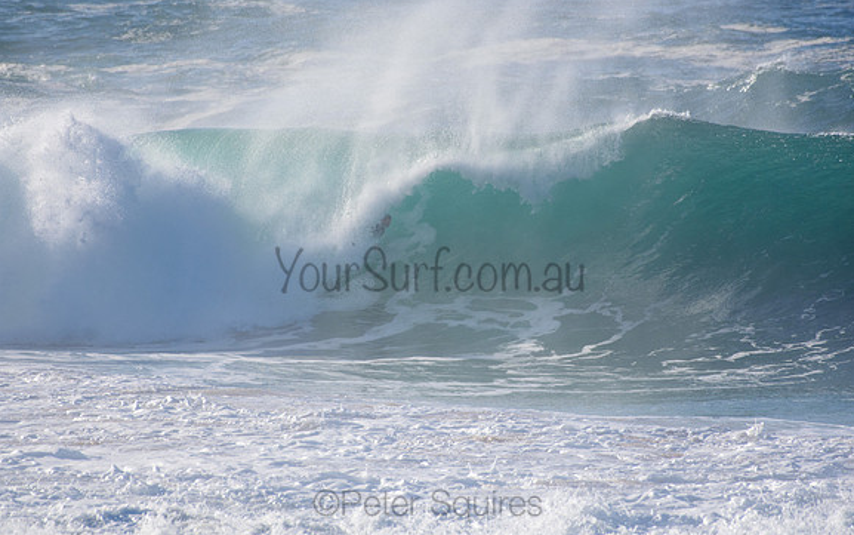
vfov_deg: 1.7
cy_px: 257
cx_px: 428
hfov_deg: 2.7
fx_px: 17880
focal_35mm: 768
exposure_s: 1/2000
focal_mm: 500
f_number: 5.6
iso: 320
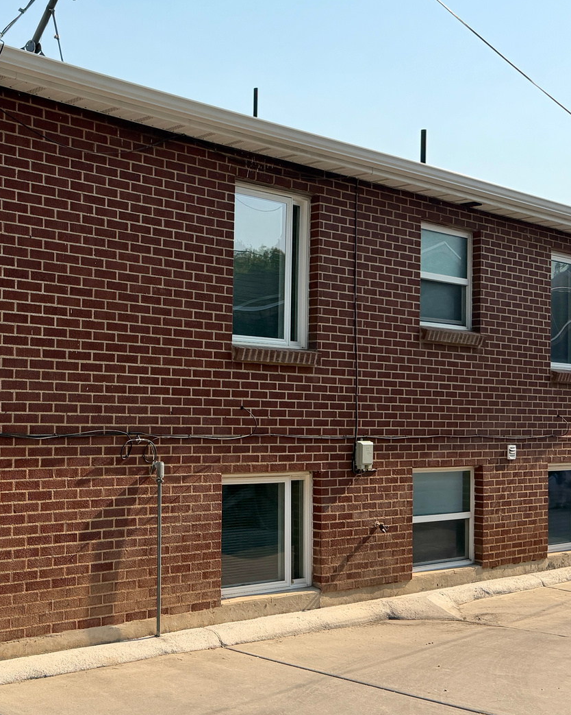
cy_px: 398
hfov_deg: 31.3
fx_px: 972
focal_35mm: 46
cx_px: 66
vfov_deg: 40.3
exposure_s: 1/4673
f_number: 1.78
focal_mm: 6.76
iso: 100
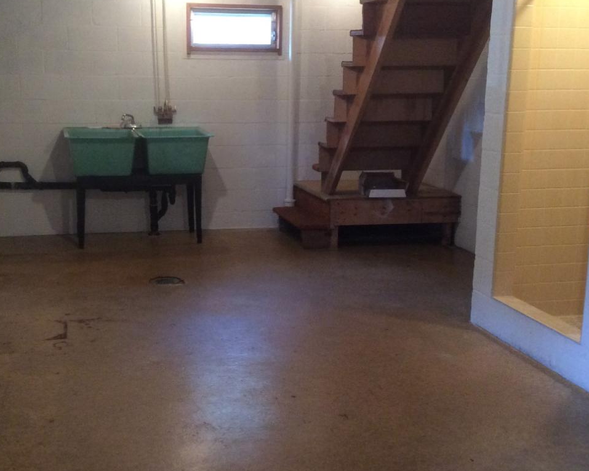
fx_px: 819
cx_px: 241
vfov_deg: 32.1
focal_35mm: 47
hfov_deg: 39.4
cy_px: 216
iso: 200
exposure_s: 1/24
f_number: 2.4
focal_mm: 3.3
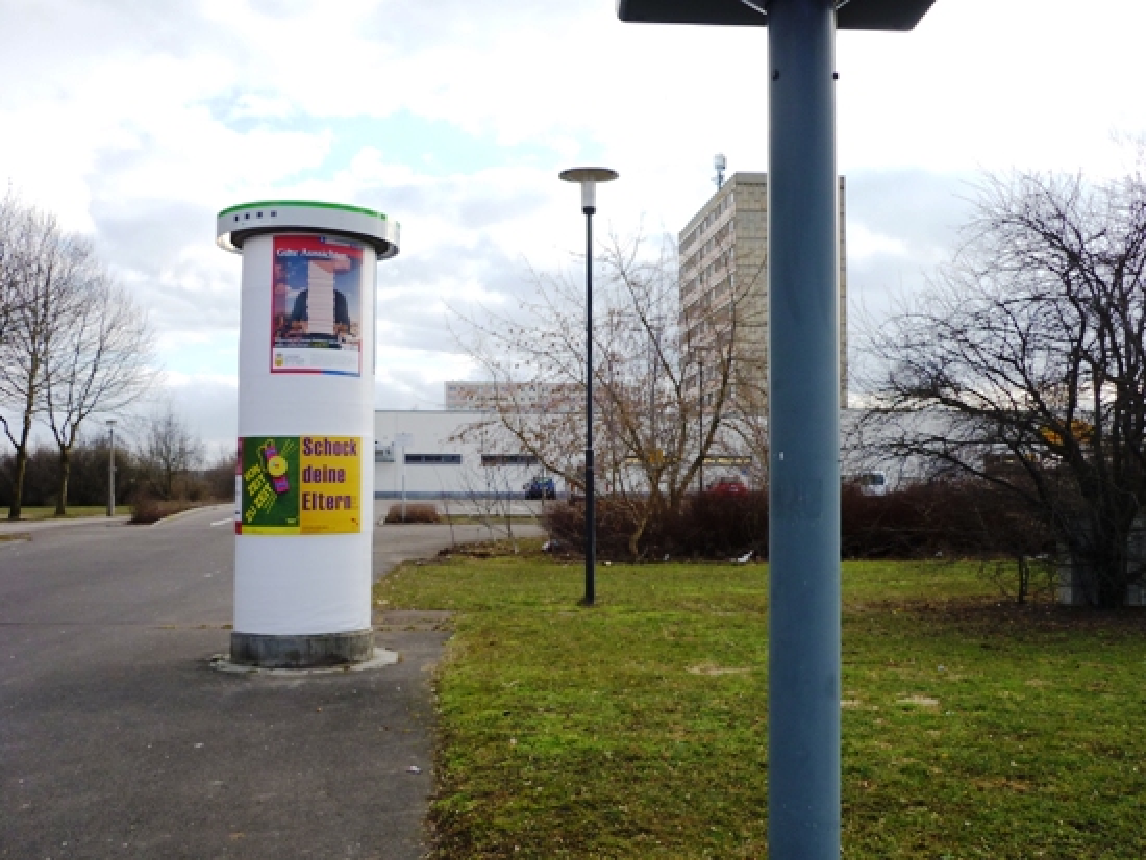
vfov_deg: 43.0
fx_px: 1093
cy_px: 430
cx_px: 573
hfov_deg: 55.3
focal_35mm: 33
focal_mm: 5.5
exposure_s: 1/400
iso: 80
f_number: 2.8
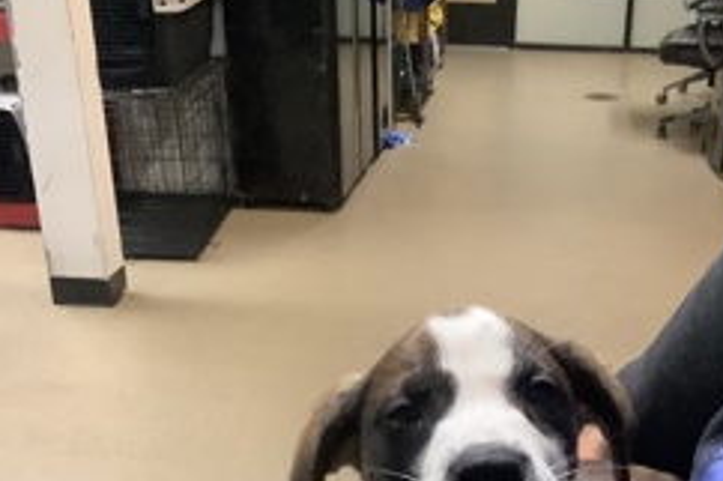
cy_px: 562
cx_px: 465
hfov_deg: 35.4
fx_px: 1124
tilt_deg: -32.1
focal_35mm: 56
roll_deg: -1.6
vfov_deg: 22.4
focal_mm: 3.3
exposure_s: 1/60
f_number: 2.4
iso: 400
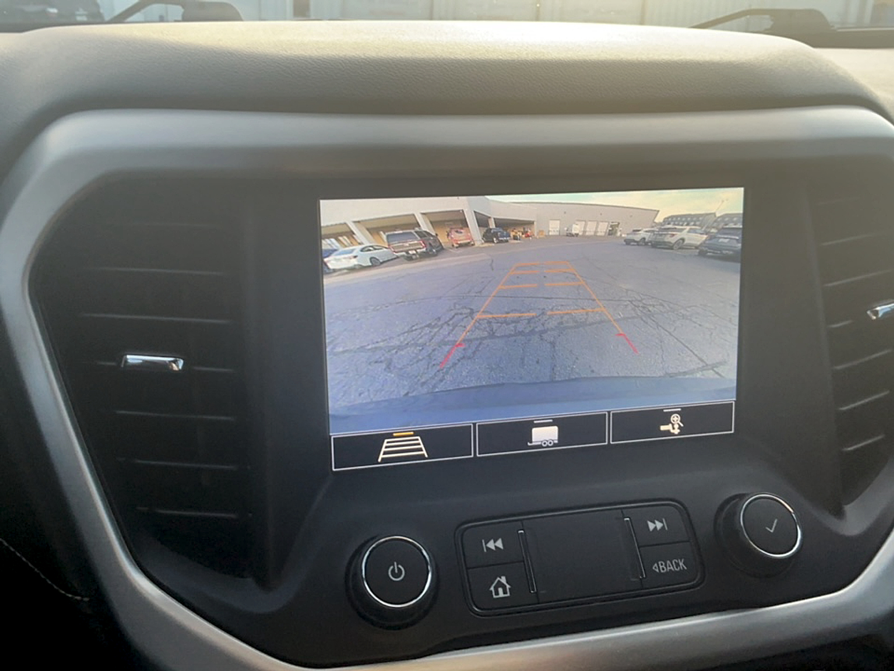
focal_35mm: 30
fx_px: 775
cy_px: 336
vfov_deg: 46.8
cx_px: 447
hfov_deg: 60.0
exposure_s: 1/60
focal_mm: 3
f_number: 1.8
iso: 32
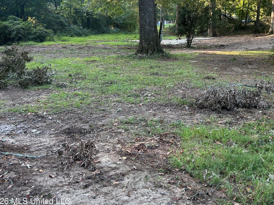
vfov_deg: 38.2
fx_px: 293
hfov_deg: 49.4
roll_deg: +0.1
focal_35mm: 37
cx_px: 179
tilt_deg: -9.2
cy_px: 69
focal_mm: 5.7
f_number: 1.5
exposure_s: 1/121
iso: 80
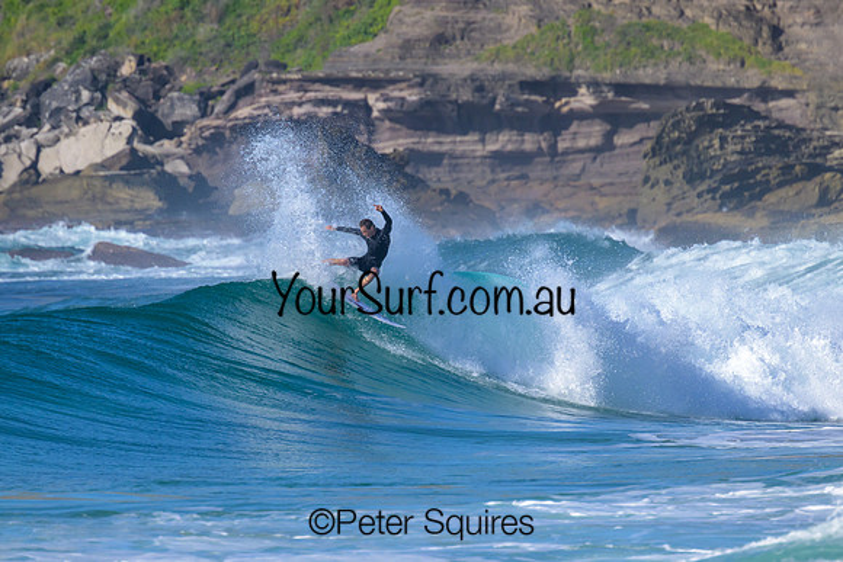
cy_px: 281
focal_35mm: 800
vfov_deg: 1.7
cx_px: 422
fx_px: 18737
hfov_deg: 2.6
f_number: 11
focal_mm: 800
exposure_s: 1/2000
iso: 1000
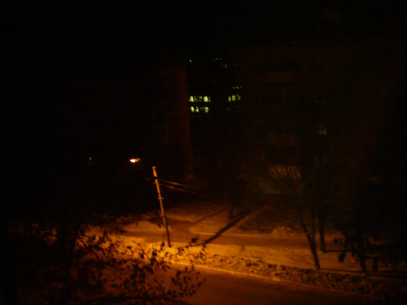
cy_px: 152
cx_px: 204
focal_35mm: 38
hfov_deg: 49.0
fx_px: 447
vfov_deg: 37.7
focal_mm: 6.3
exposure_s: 1/4
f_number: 3.3
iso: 400
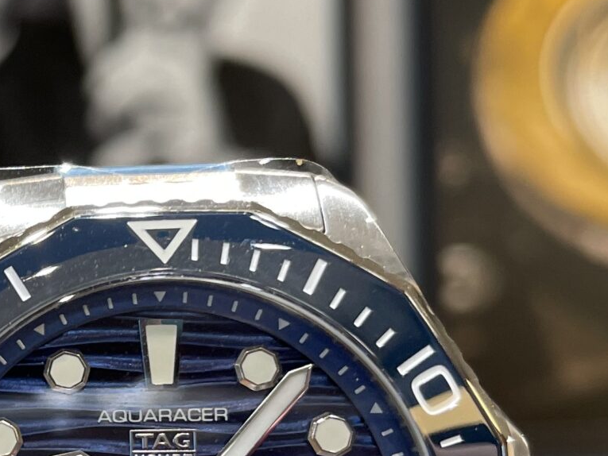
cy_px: 408
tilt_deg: +0.1
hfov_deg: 20.3
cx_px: -208
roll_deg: +1.8
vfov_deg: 16.8
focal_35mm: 87
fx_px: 1528
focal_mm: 4.2
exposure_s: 1/120
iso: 125
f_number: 1.6
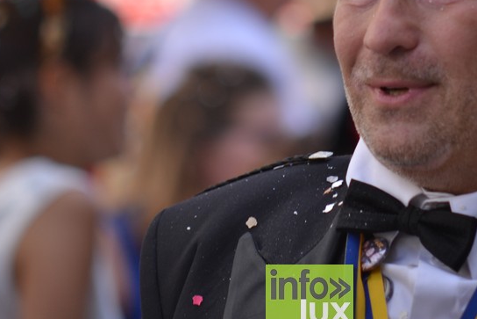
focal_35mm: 353
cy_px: 36
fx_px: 4677
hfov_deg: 5.8
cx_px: 310
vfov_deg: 3.9
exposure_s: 1/640
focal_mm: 125
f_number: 2.8
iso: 100
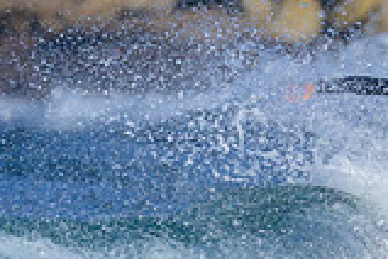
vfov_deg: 0.3
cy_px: 402
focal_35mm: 4014
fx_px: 43259
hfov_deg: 0.5
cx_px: 578
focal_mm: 800
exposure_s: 1/2000
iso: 360
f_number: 6.3
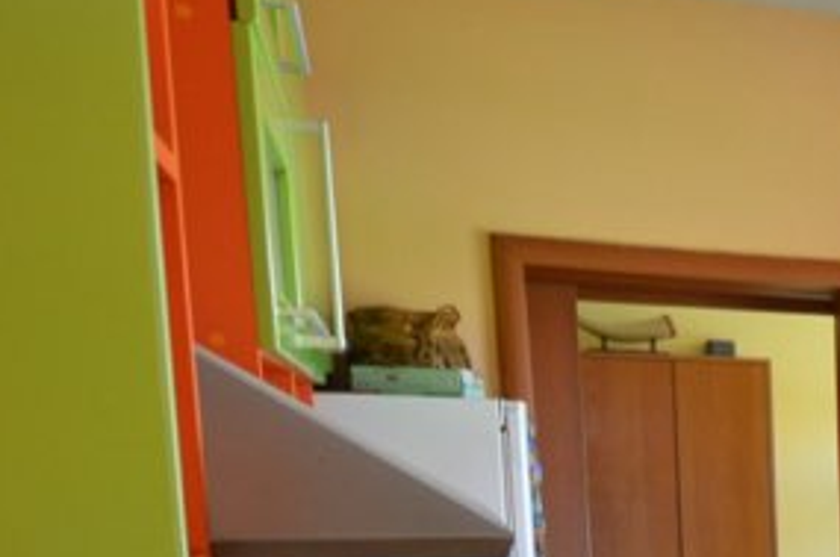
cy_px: 701
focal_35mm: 62
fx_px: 1434
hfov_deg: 24.2
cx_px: 1315
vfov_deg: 20.3
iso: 500
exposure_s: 1/60
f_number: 3.5
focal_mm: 13
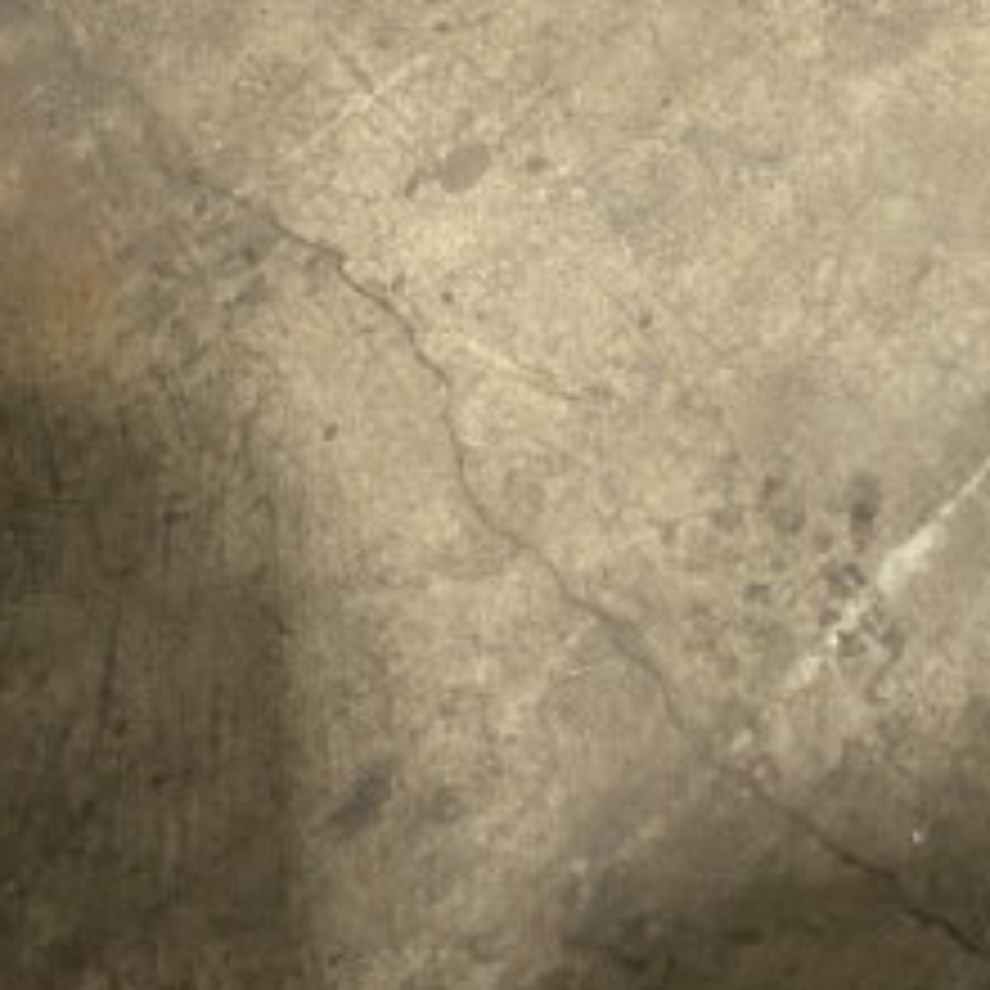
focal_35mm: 85
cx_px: 1026
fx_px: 2750
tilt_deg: -41.9
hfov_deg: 19.7
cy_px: -610
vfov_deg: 17.7
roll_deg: +1.3
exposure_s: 1/60
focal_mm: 4.25
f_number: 1.8
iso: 400
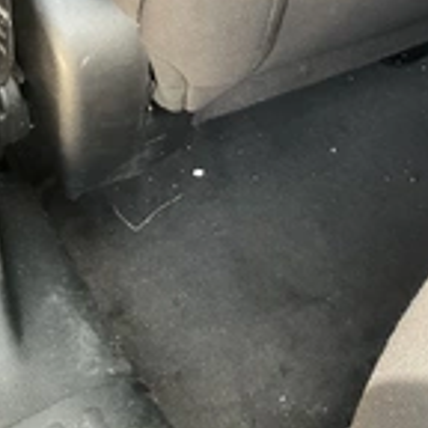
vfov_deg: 23.8
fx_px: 993
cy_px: 68
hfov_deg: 23.4
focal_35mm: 71
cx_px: 422
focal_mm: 3
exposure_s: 1/66
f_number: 1.8
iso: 64
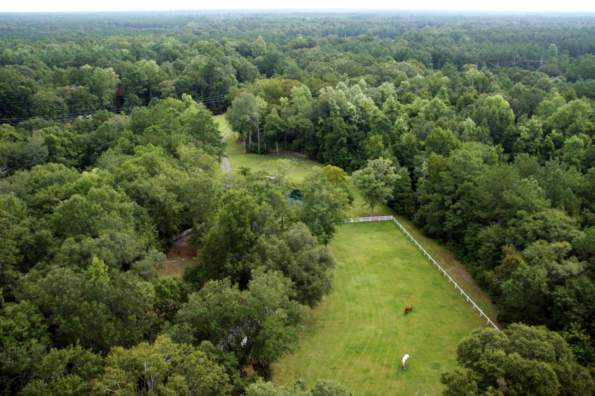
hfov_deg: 67.4
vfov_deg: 47.9
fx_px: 446
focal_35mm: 27
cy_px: 198
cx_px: 298
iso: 250
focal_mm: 18
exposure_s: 1/640
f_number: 4
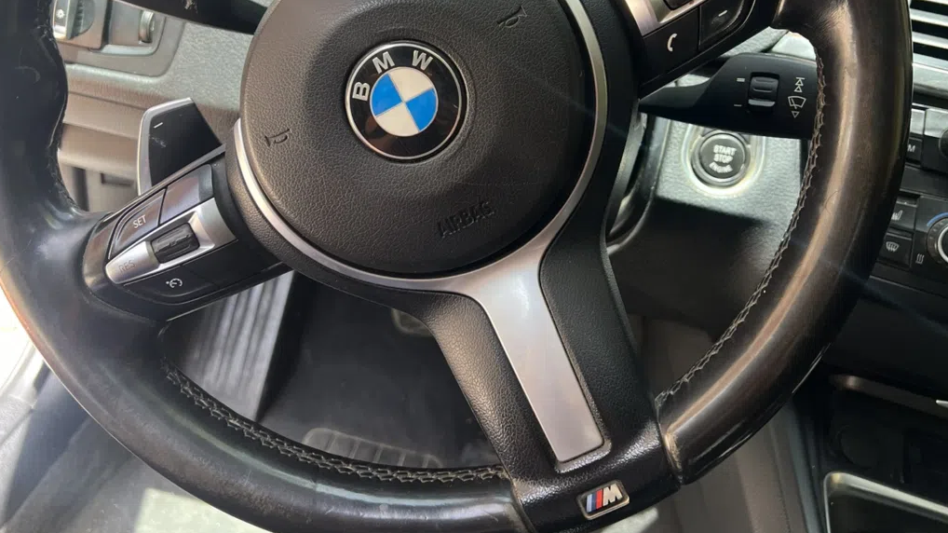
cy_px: 128
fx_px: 955
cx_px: 473
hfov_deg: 52.8
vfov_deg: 30.6
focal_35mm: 38
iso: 64
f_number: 1.5
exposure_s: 1/121
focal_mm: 5.7
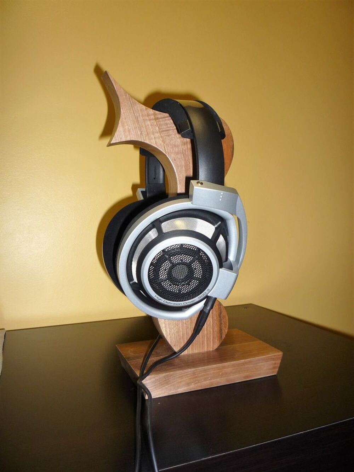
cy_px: 236
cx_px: 177
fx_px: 409
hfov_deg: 46.8
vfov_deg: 60.0
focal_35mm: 30
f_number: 3.3
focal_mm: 5.2
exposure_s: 1/30
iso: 100
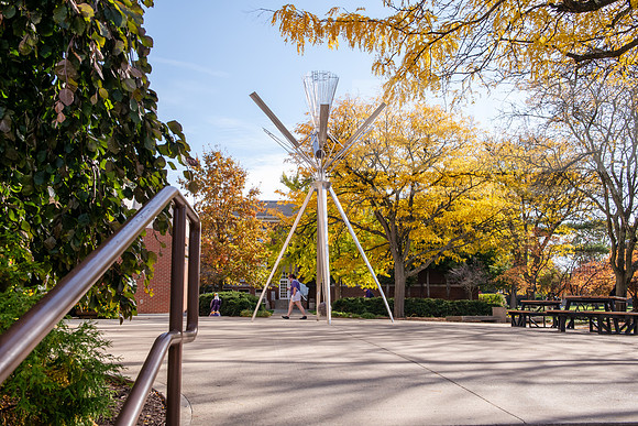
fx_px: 603
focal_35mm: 34
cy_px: 213
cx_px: 319
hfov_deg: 55.8
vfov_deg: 38.9
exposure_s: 1/200
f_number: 10
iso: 320
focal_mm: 34
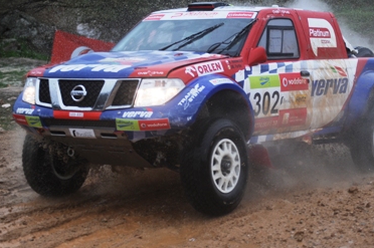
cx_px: 220
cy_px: 129
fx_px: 1006
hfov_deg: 21.0
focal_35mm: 97
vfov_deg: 14.1
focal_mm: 80
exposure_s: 1/640
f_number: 3.2
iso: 500
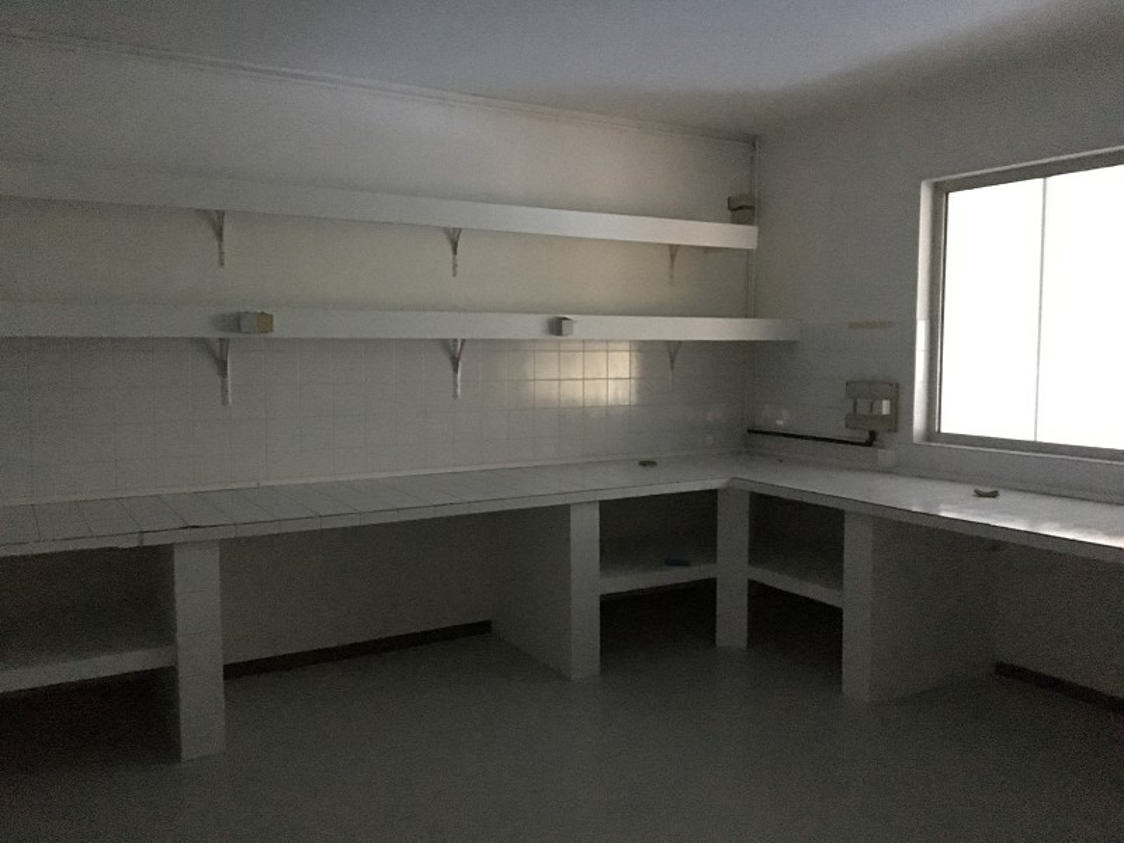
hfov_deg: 61.7
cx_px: 562
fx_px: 942
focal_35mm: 29
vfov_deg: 48.2
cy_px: 422
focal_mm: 4.15
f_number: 2.2
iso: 2000
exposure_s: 1/17
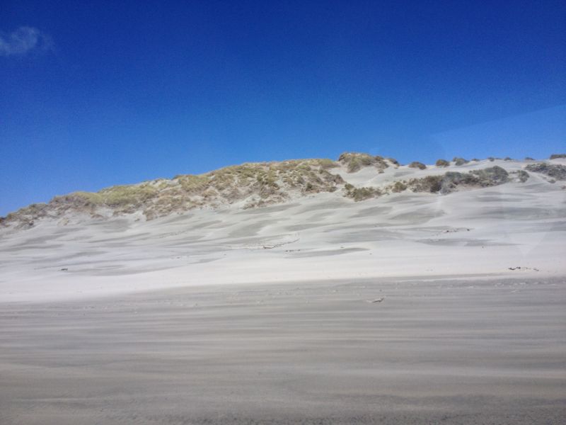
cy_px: 212
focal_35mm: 35
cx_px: 283
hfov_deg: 52.6
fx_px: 572
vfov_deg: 40.7
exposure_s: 1/1672
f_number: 2.4
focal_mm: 4.28
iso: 50
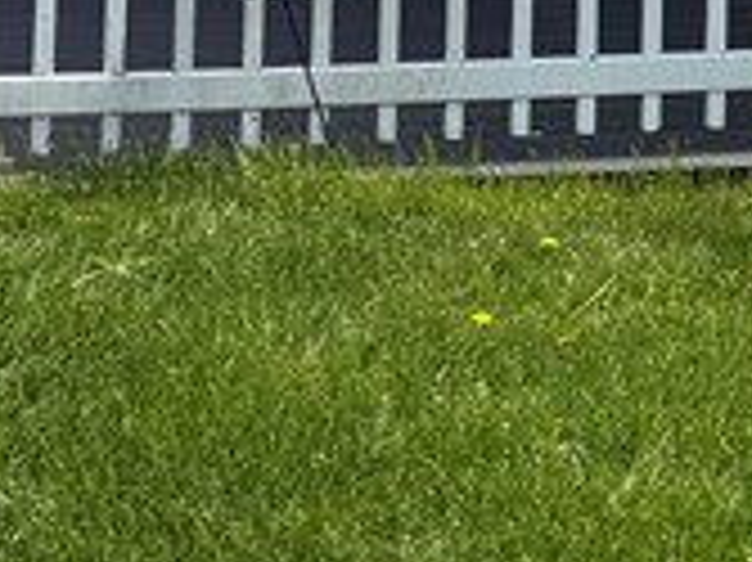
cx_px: 743
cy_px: -746
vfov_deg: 9.1
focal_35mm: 147
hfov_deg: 13.3
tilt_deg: +1.7
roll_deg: +0.3
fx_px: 3191
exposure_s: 1/5319
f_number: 1.78
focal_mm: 6.76
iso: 80
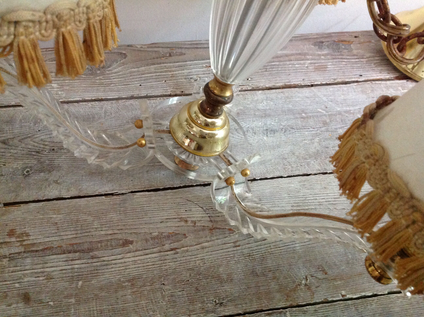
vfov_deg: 40.6
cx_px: 212
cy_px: 158
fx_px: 428
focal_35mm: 35
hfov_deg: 52.7
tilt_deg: -52.0
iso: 400
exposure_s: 1/15
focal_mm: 4.28
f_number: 2.4
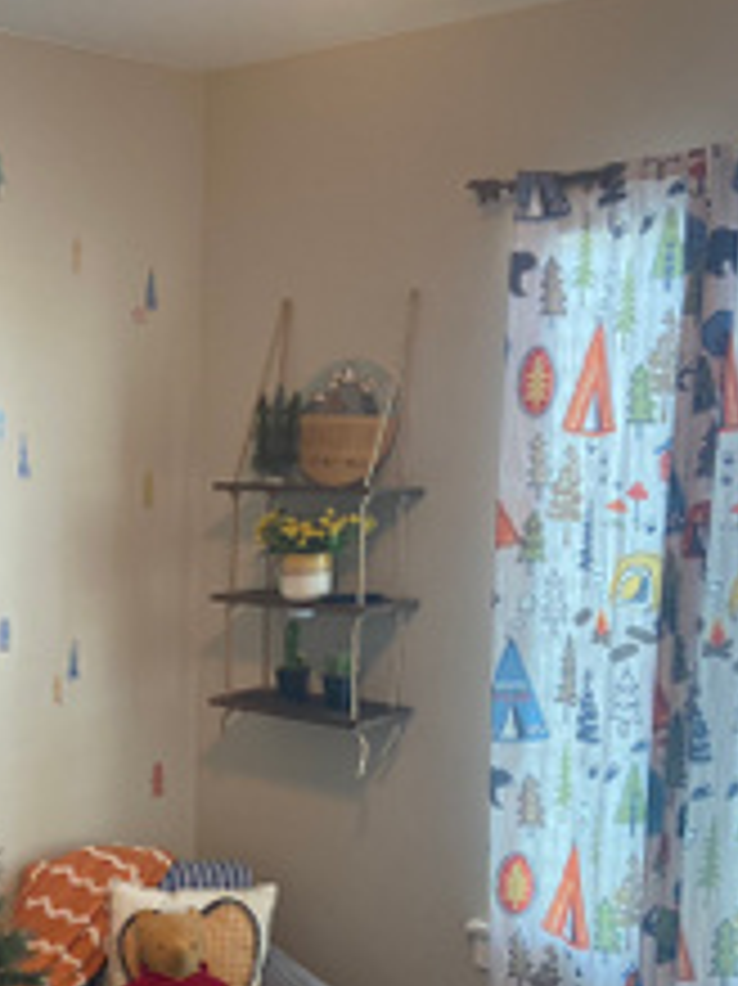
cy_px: 743
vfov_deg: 33.1
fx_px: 1622
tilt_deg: -11.0
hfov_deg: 24.8
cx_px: 63
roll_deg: +0.6
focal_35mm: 57
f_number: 1.8
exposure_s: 1/60
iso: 125
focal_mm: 4.25
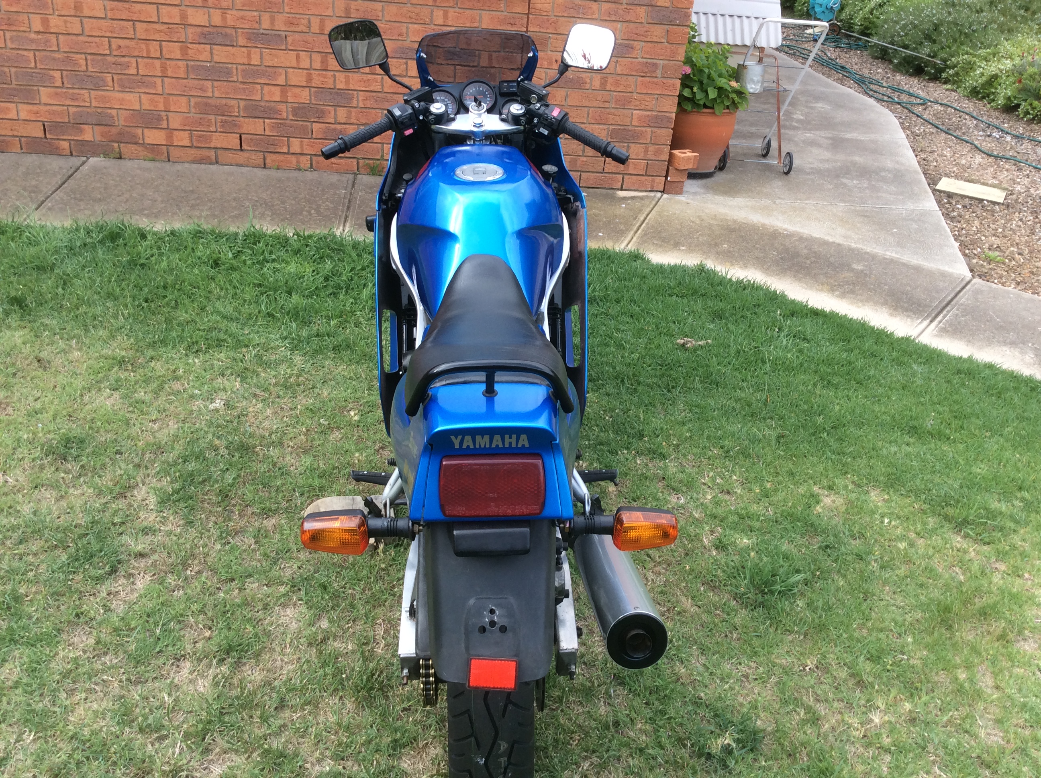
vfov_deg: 44.1
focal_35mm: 32
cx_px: 520
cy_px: 389
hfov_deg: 56.9
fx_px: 961
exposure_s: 1/191
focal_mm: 3.3
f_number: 2.4
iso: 32
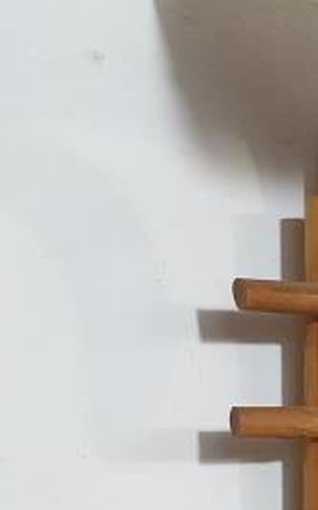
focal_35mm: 106
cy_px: 443
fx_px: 1471
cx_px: 720
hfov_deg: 10.8
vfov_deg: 19.3
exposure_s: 1/50
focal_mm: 4.3
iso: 400
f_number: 2.4
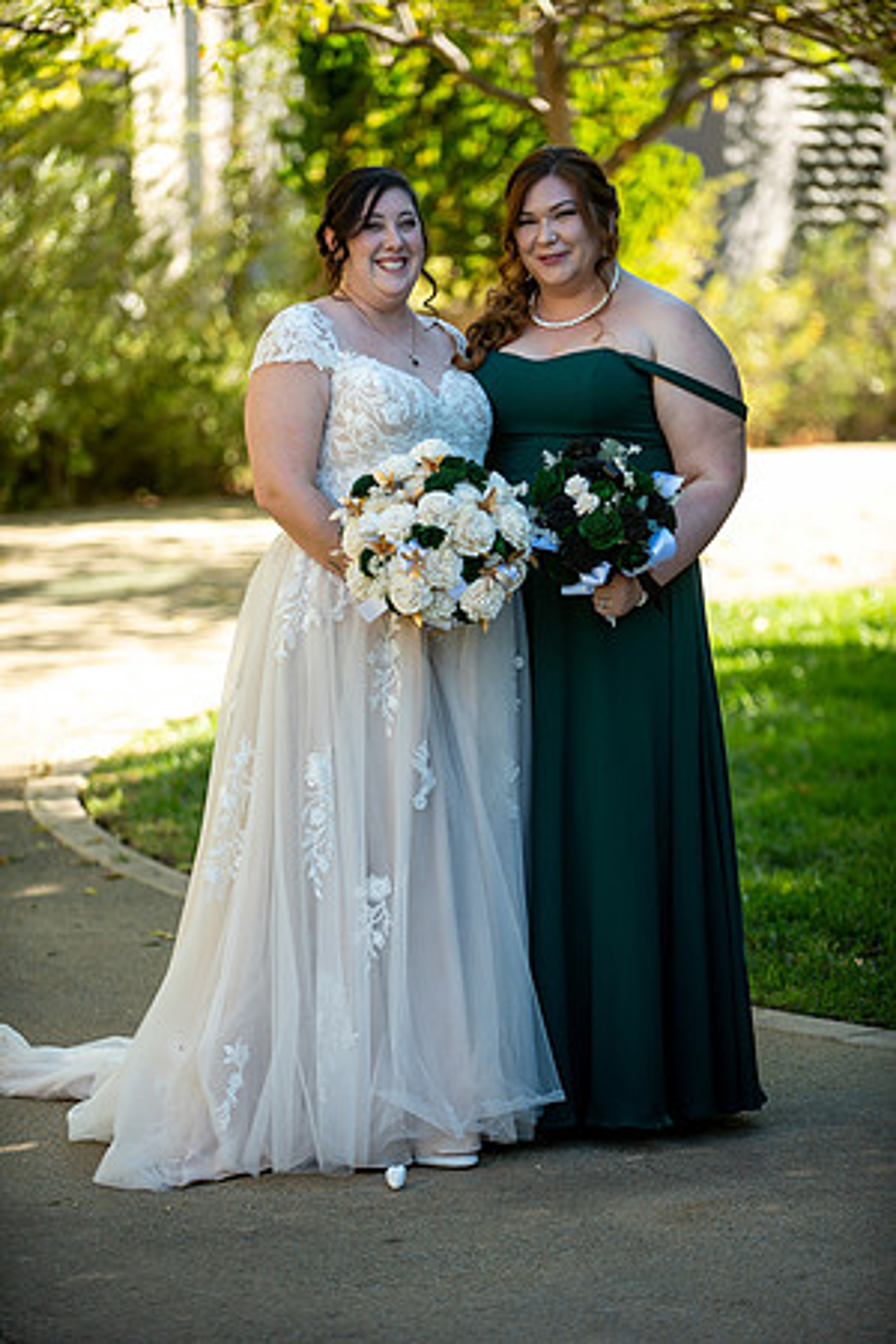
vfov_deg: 15.2
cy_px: 672
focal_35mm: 135
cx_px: 448
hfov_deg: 10.2
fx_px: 5040
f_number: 2.8
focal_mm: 135
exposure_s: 1/1000
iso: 400
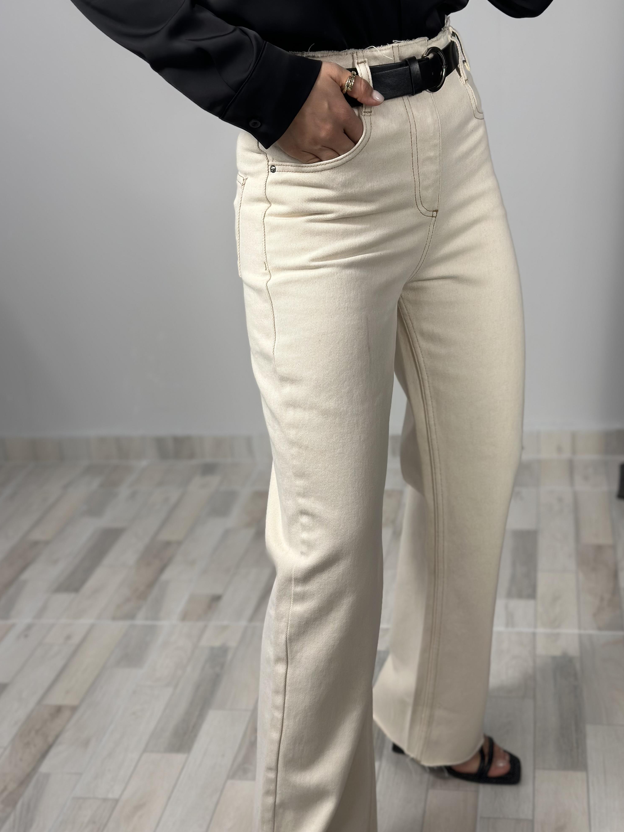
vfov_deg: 38.9
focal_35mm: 49
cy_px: 408
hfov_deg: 29.7
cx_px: 310
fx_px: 1178
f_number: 1.78
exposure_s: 1/100
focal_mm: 6.86
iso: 80
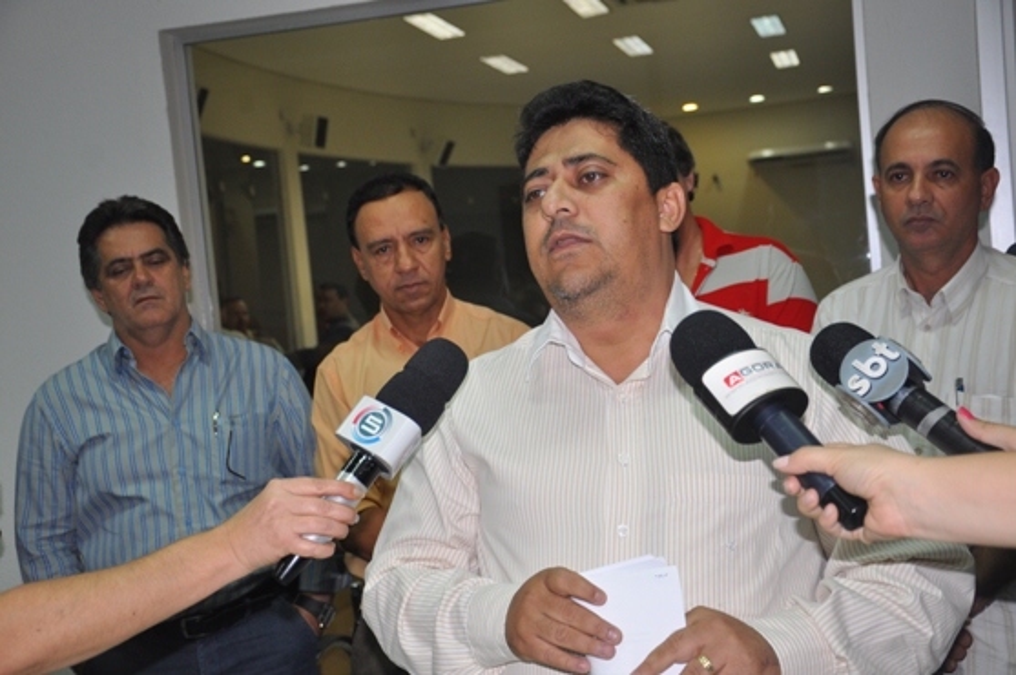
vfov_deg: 25.7
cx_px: 508
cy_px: 338
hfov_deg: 37.9
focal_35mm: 52
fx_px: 1480
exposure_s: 1/60
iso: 500
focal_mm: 35
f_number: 4.5
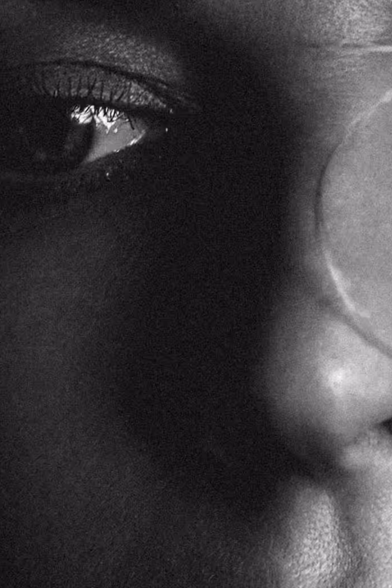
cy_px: 857
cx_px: 387
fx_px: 6418
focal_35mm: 393
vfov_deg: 5.2
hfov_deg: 3.5
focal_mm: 68
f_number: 5
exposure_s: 1/100
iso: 400
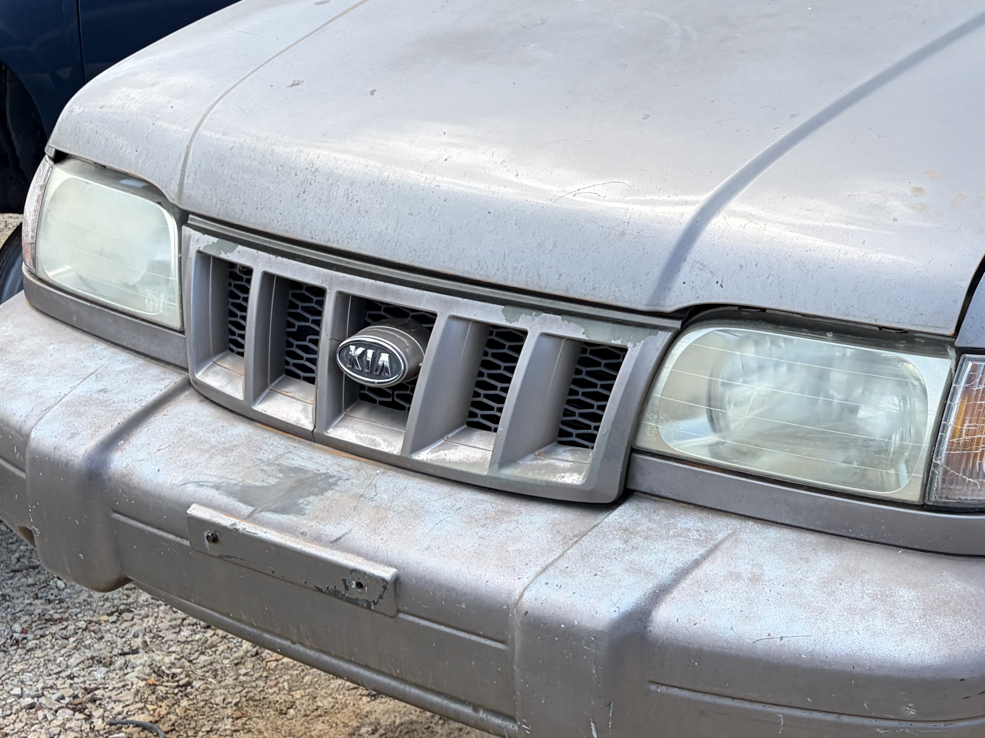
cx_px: 775
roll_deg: -5.1
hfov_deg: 32.4
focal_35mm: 58
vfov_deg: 24.8
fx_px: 1650
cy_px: 154
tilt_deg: -11.3
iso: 50
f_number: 1.6
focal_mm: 5.96
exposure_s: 1/1420
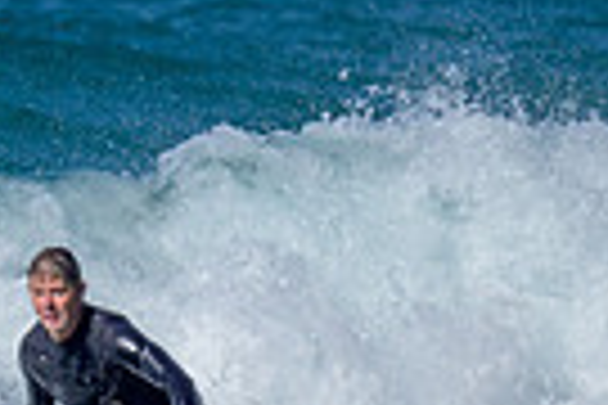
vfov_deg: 0.3
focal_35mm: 4729
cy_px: 286
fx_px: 79861
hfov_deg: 0.4
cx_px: -450
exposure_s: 1/2000
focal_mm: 800
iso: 250
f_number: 6.3
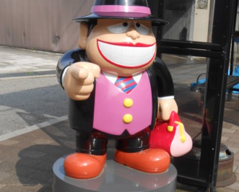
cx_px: 119
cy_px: 107
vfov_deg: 23.5
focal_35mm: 65
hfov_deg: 29.1
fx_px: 460
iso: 80
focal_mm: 8.8
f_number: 4.8
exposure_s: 1/400
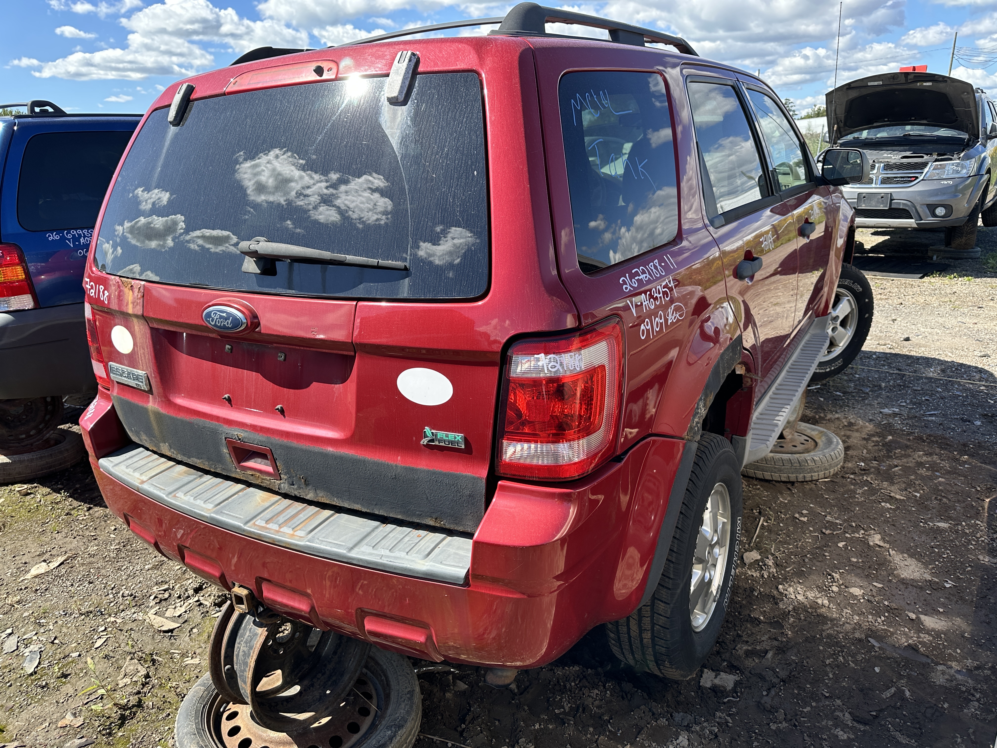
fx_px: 691
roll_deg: +2.5
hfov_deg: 71.6
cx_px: 498
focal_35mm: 24
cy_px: 374
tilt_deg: -16.0
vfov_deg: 56.8
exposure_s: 1/1357
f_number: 1.78
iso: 80
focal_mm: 6.86
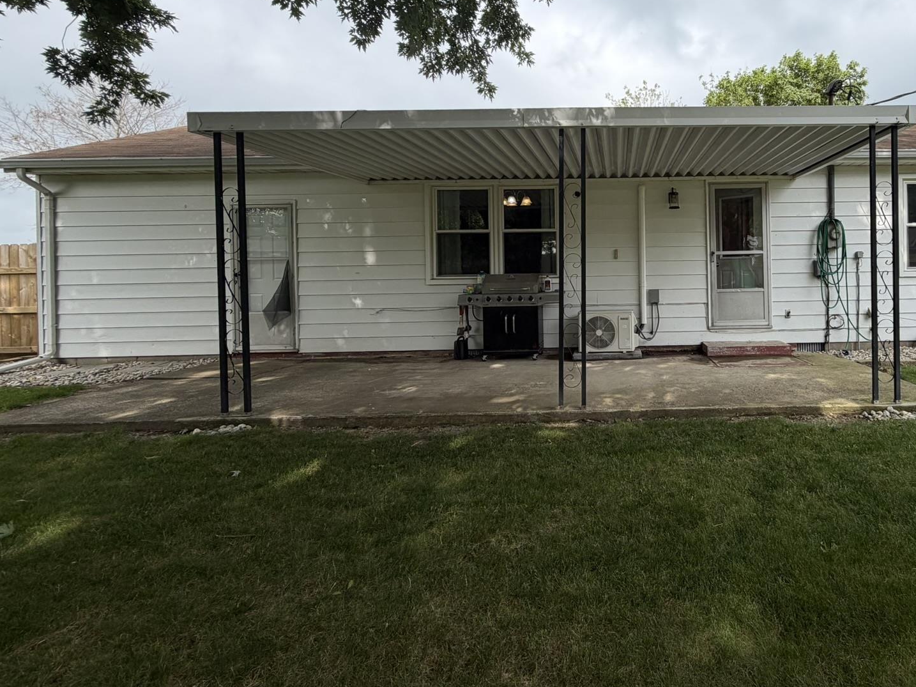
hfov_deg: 78.2
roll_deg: +1.4
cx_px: 633
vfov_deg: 65.2
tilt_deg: -0.6
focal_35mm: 20
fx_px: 529
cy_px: 267
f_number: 2.2
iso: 32
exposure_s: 1/770
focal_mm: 2.22
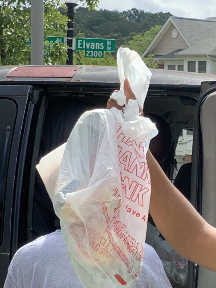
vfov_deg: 13.7
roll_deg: -3.0
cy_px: 377
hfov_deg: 10.5
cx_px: 256
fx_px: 1157
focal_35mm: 139
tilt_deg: -12.9
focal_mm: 6
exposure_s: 1/872
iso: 16
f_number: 2.4
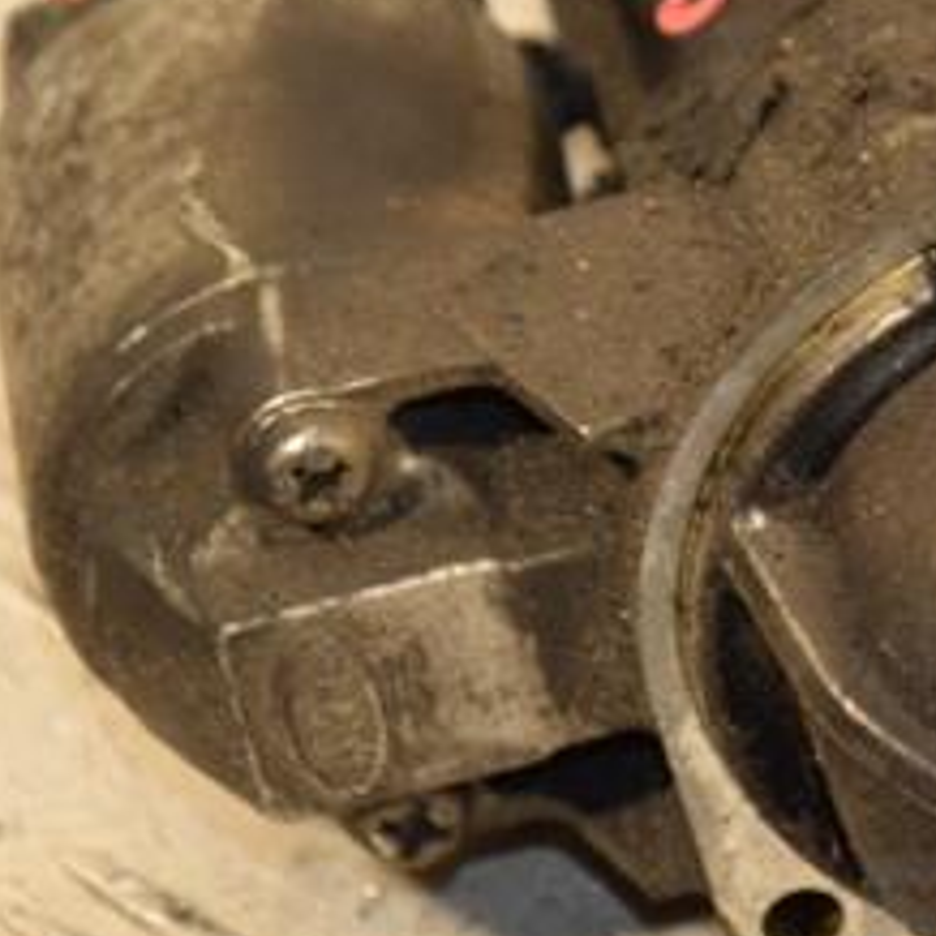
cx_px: 781
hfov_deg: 4.8
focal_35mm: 368
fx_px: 11263
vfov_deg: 4.8
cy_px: 348
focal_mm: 105
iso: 800
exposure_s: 1/100
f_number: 5.6
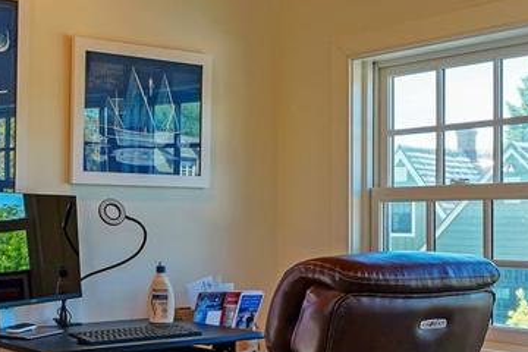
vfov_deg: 22.6
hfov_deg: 32.4
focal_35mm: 60
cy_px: 223
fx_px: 880
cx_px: 100
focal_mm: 10
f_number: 3.2
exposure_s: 1/40
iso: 100
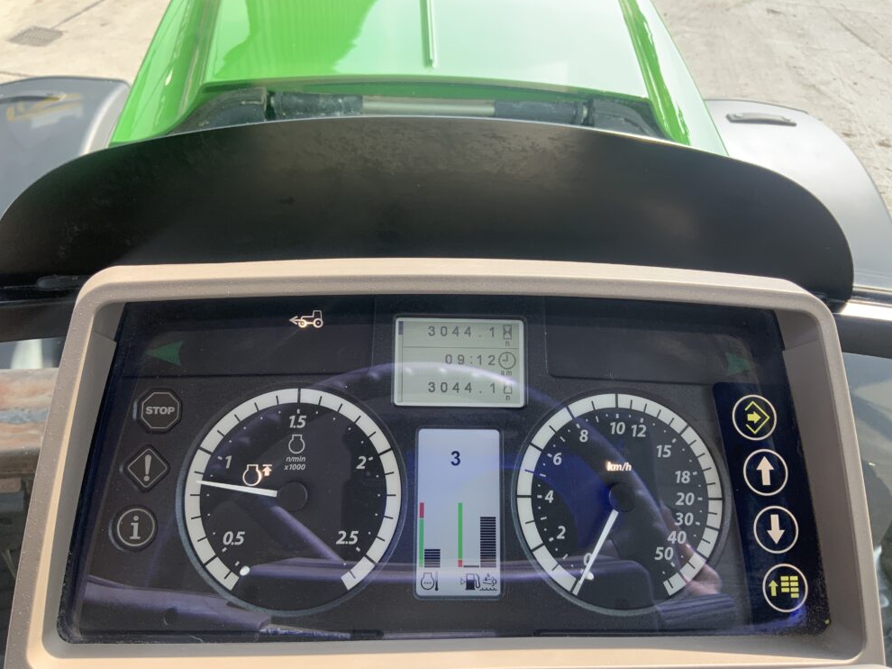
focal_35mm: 30
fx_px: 773
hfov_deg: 60.0
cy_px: 325
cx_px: 441
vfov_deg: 46.8
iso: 16
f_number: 1.8
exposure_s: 1/236
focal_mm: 3
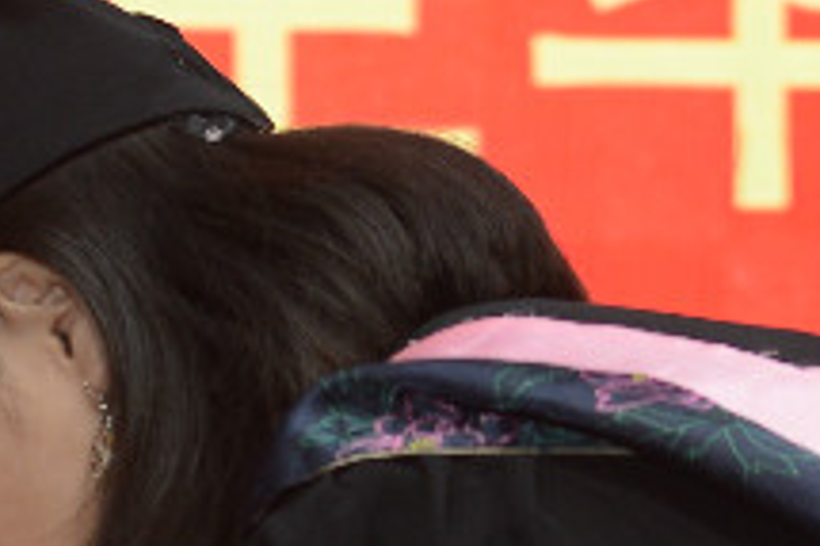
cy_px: 861
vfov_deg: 3.8
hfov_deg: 5.7
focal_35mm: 358
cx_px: 778
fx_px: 8148
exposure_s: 1/250
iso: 500
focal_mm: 48
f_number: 3.5
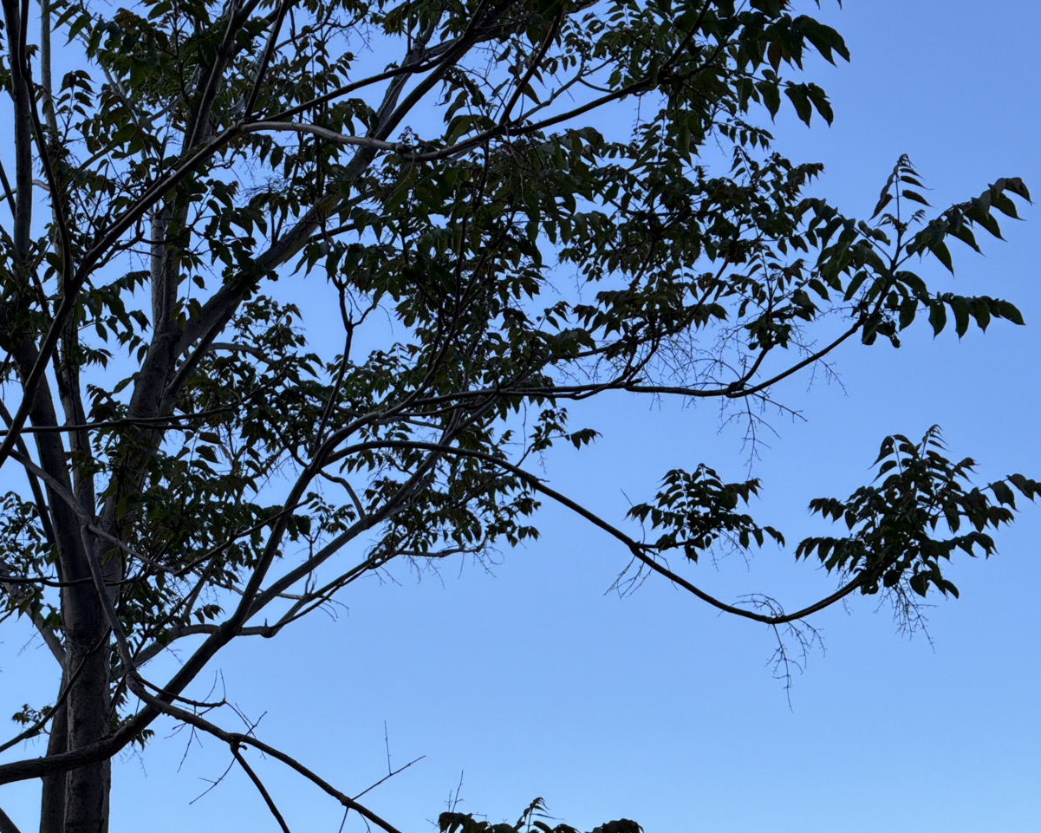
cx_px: 272
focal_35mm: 78
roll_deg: +0.5
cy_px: 629
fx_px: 2403
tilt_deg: +18.7
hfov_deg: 24.2
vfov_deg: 19.5
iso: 64
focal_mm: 6.76
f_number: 1.78
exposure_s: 1/2667
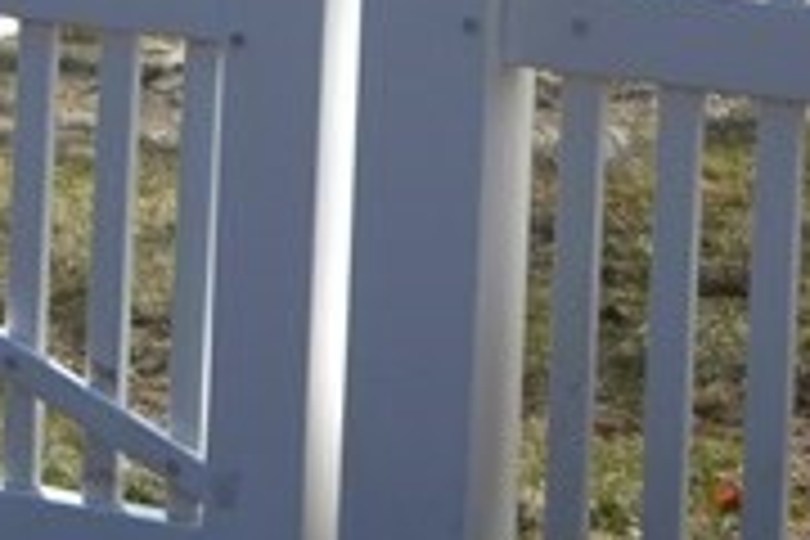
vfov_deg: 6.5
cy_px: -497
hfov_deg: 9.1
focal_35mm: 205
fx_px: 4612
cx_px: -1048
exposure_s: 1/320
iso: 100
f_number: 8
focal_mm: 24
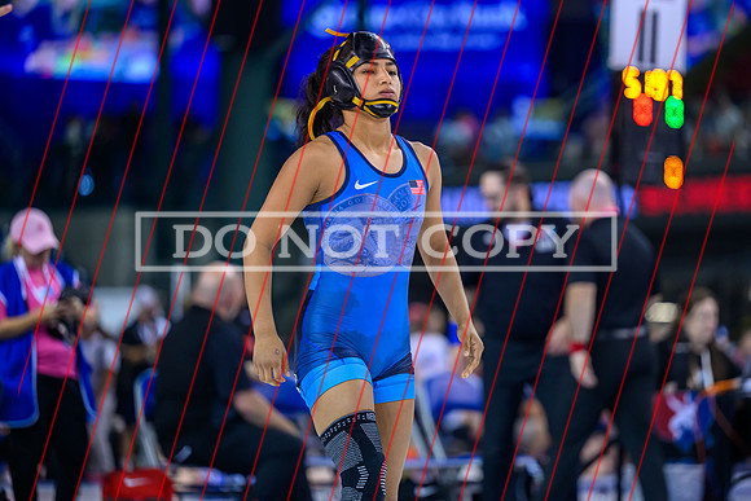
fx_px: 3671
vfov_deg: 7.8
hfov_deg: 11.7
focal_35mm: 176
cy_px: 226
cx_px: 413
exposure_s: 1/800
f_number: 2.8
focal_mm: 160
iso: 2500
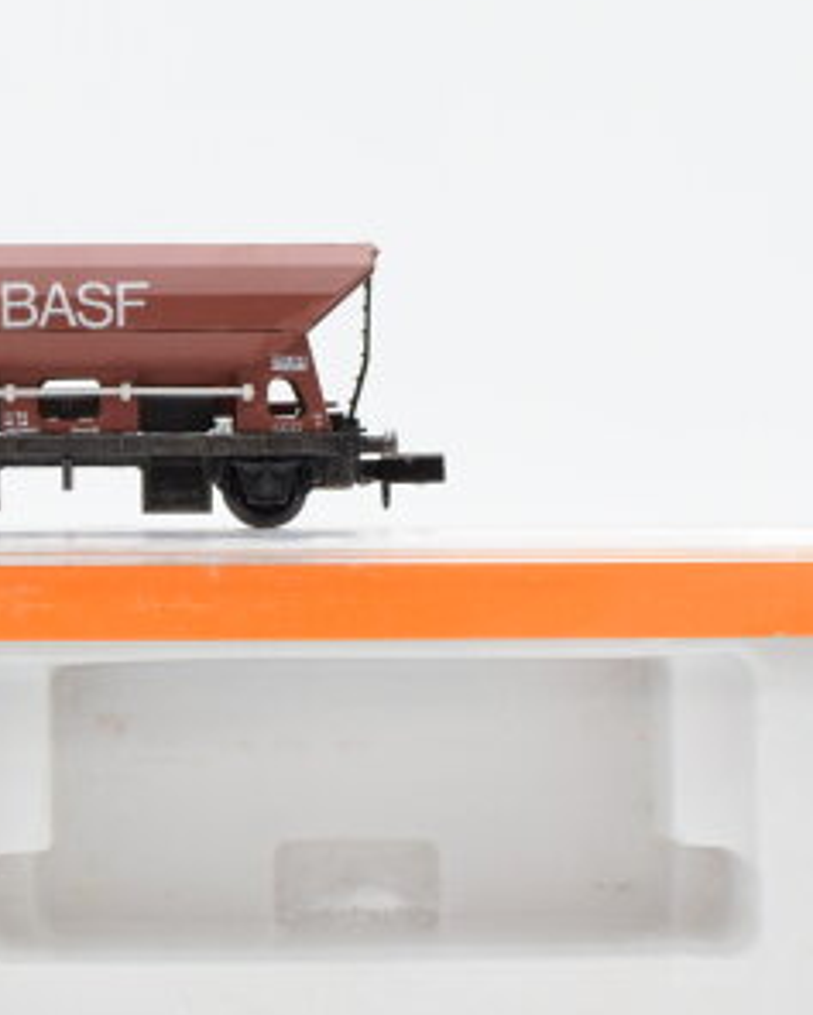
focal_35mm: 100
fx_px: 3005
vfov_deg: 19.2
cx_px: 69
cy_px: 605
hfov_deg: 15.2
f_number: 8
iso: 400
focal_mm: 35
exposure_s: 1/125
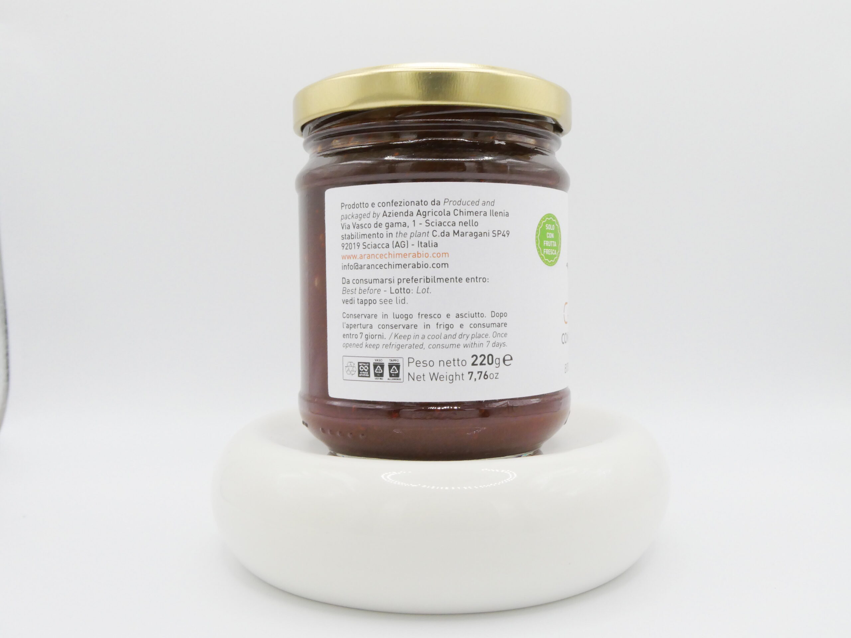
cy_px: 319
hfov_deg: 55.4
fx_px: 811
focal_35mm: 33
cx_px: 426
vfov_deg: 42.9
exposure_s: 1/80
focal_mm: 5.8
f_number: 6.3
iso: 100
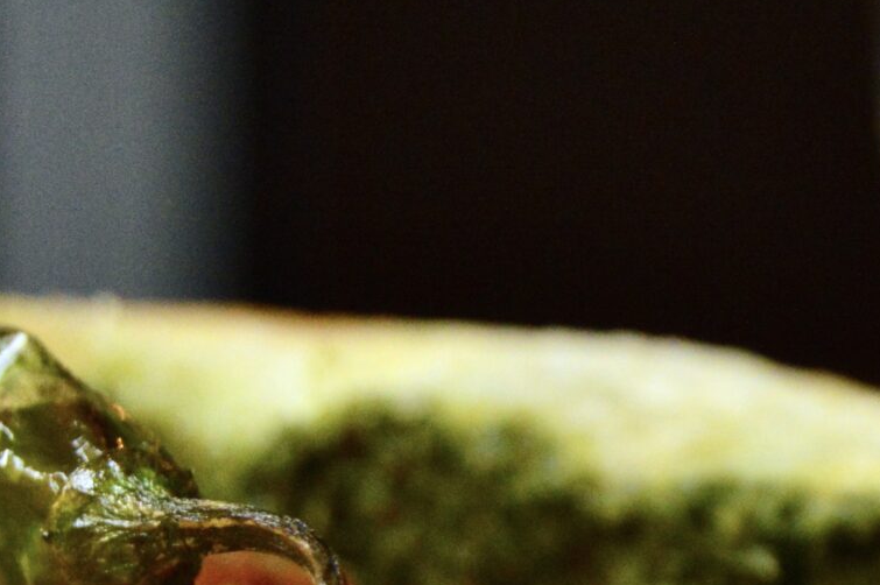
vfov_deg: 5.8
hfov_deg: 8.8
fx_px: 5715
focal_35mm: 234
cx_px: 795
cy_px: 586
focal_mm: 46
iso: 1600
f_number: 5.3
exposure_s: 1/320
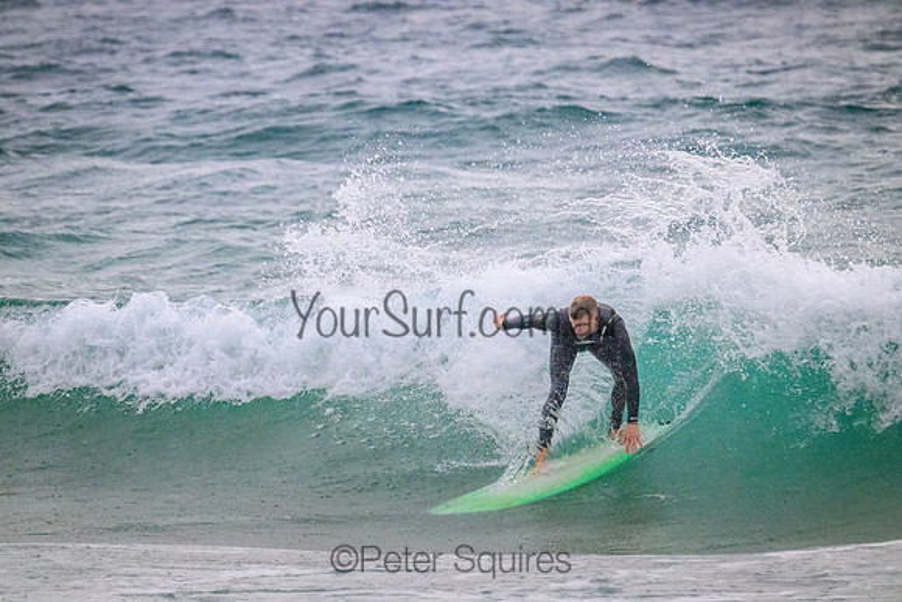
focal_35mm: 600
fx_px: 15036
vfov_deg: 2.3
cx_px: 451
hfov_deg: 3.4
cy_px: 301
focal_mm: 600
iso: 8000
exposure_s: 1/2000
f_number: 11
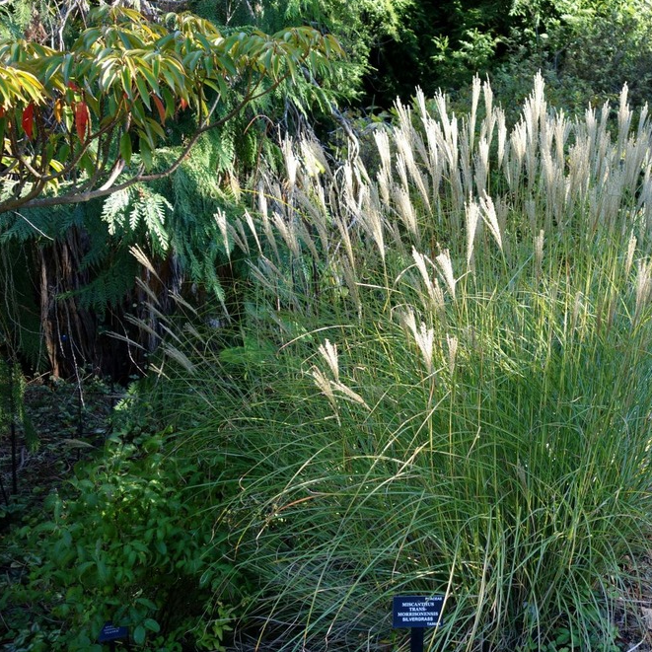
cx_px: 488
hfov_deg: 36.7
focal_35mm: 45
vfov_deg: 37.6
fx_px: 959
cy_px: 328
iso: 125
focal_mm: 13.09
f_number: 2.8
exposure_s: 1/100
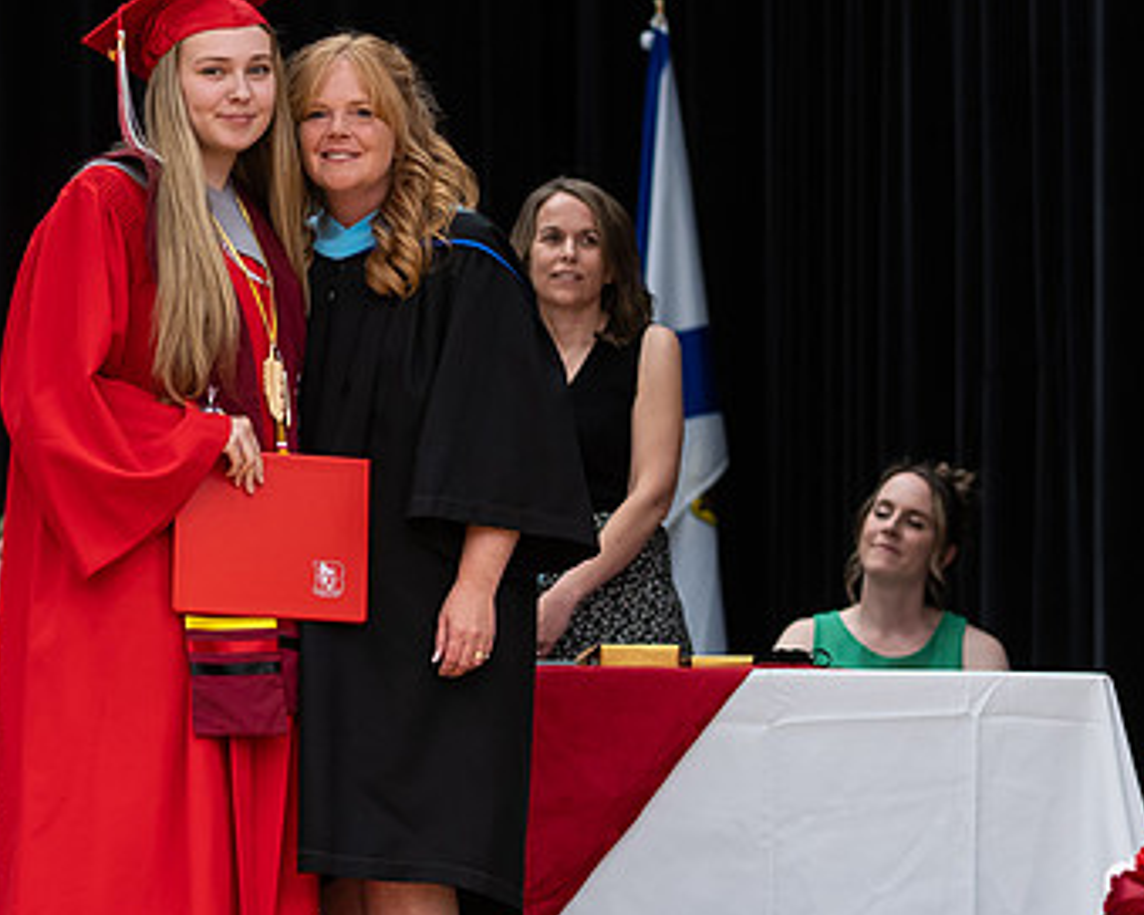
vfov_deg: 8.3
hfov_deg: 10.4
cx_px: 310
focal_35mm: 185
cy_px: 609
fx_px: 6262
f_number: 2.8
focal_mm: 85
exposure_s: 1/200
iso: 1000
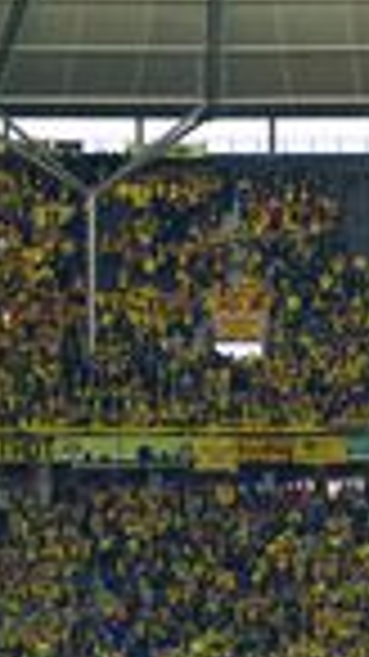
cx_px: 513
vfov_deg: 7.0
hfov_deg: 3.9
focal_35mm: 307
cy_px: 315
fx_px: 5346
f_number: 9.5
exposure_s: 1/45
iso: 1600
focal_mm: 50
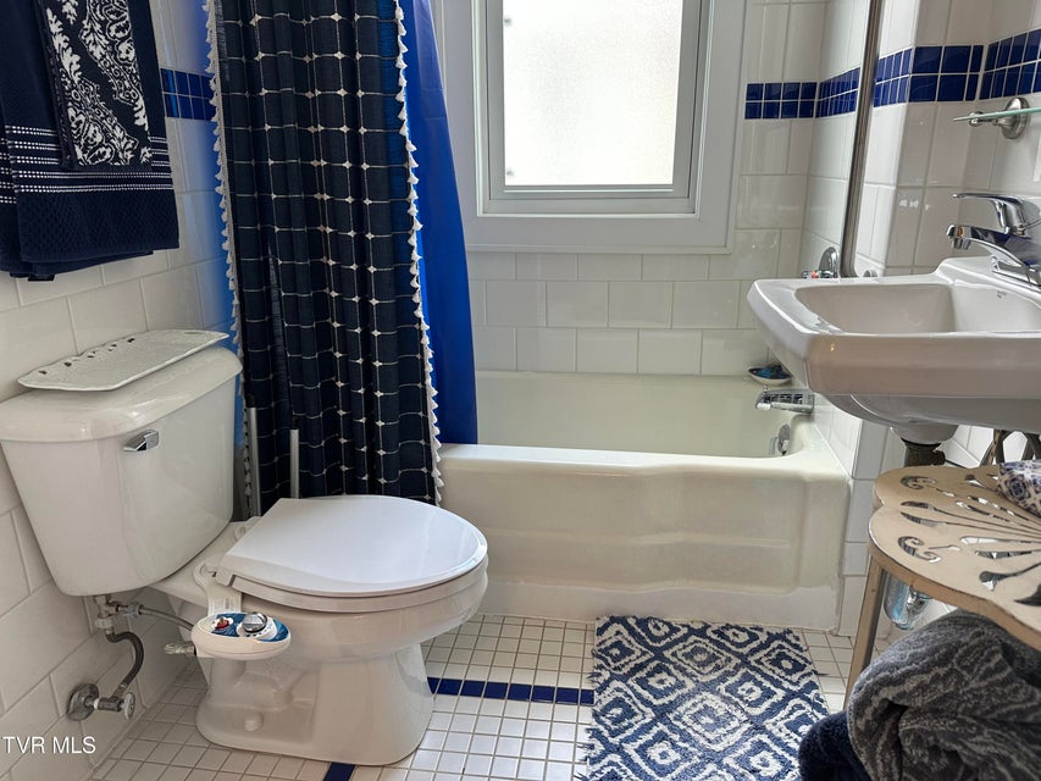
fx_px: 722
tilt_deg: -16.6
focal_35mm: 24
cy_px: 390
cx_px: 520
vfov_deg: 56.8
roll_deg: +0.8
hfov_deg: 71.6
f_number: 1.78
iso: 125
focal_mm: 6.86
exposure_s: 1/120
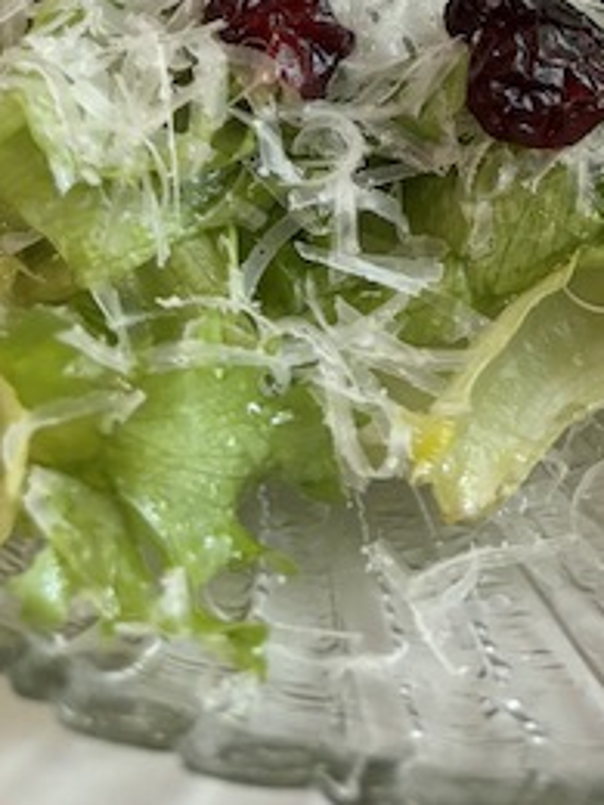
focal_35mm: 80
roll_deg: +0.6
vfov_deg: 21.4
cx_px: 703
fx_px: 1861
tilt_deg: -27.7
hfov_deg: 17.6
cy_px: -319
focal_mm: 5.96
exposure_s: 1/60
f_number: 1.6
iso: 250
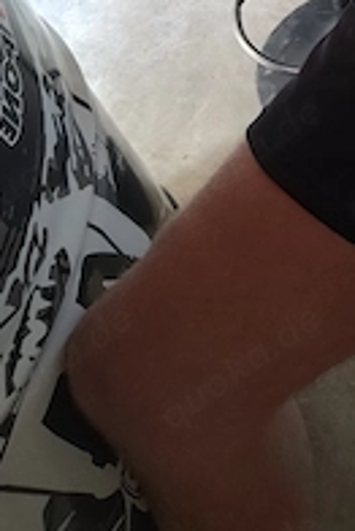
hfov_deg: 25.5
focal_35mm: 51
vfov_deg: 35.1
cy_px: -5
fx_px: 753
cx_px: 339
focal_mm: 3.27
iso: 125
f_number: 2.45
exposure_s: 1/50
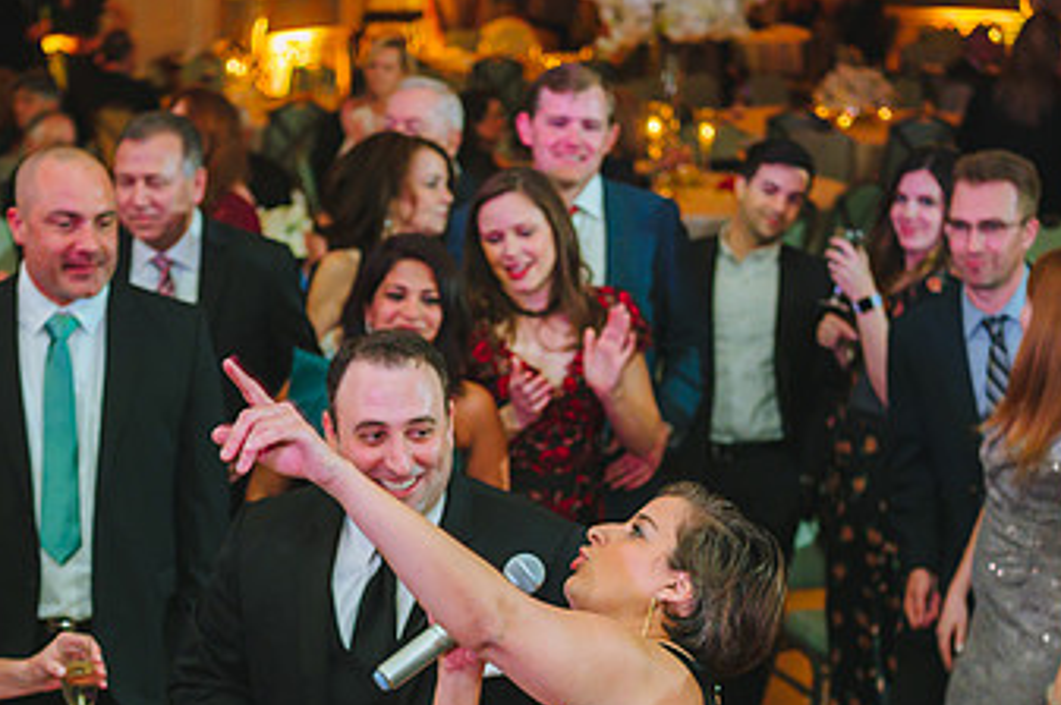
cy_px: 601
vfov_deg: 15.7
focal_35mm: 86
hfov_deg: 23.6
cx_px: 378
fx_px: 2532
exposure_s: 1/100
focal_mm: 50
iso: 1250
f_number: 2.8
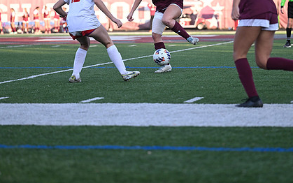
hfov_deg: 14.8
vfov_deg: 9.3
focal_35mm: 141
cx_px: 164
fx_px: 1126
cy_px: 55
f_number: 2.8
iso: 1000
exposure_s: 1/2500
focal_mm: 100
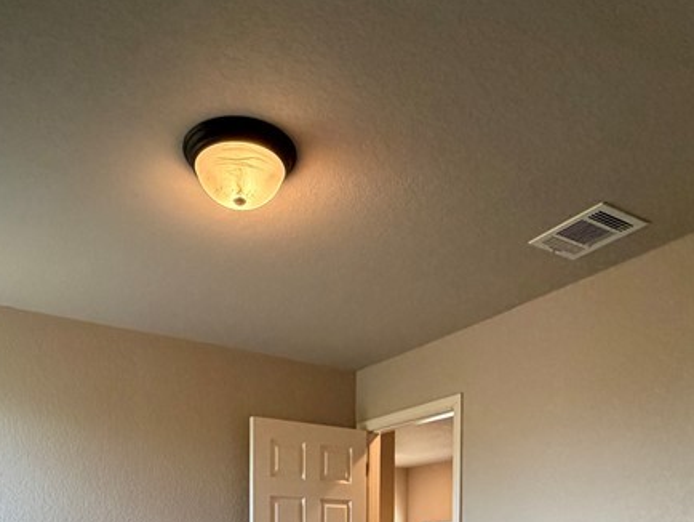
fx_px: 662
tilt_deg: -1.9
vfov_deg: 36.1
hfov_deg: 55.2
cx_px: 313
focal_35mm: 33
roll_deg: +0.0
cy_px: 583
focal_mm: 2.22
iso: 320
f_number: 2.2
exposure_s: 1/120
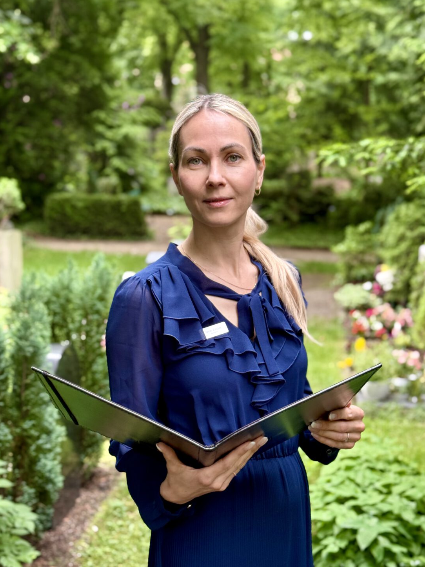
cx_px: 222
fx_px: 835
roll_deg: -1.1
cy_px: 298
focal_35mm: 51
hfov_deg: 28.5
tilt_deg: -10.0
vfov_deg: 37.5
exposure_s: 1/145
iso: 50
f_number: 1.78
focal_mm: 6.76
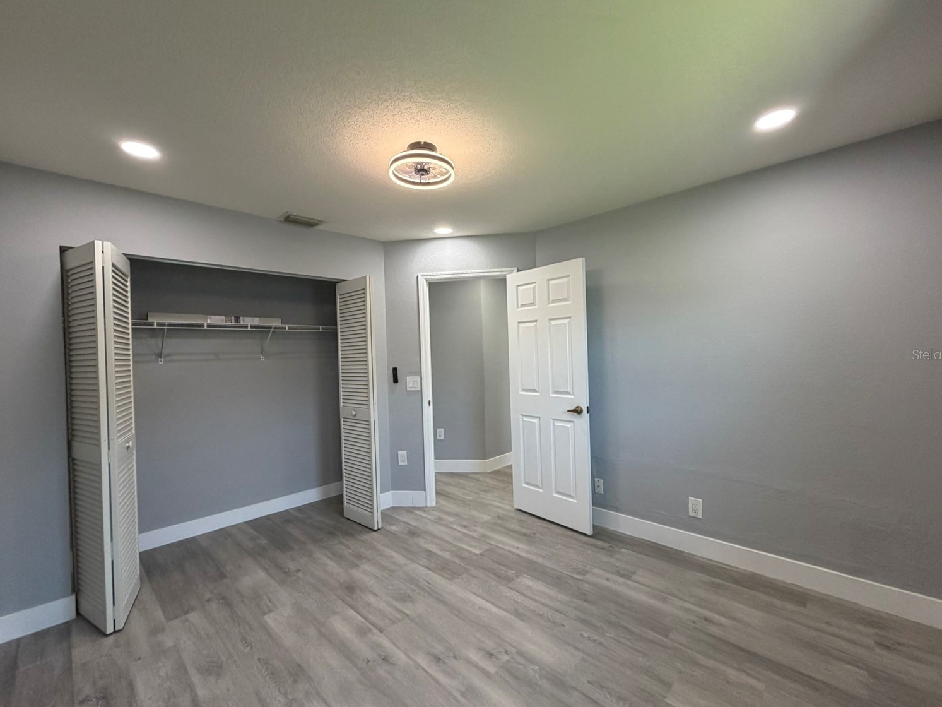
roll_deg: +2.6
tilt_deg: -0.4
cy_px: 354
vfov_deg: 81.8
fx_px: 408
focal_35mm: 15
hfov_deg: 98.2
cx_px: 467
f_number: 2.2
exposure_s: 1/120
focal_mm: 2.22
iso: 320
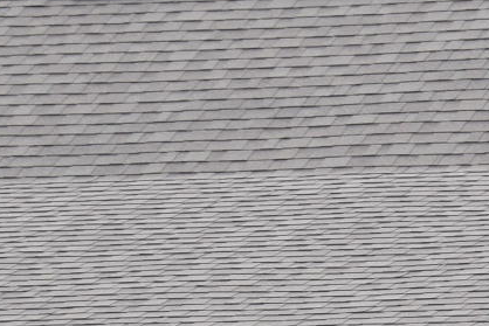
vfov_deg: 3.4
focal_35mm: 409
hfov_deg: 4.9
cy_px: 497
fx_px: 5557
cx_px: 1032
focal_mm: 38
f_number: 8
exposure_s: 1/250
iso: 220
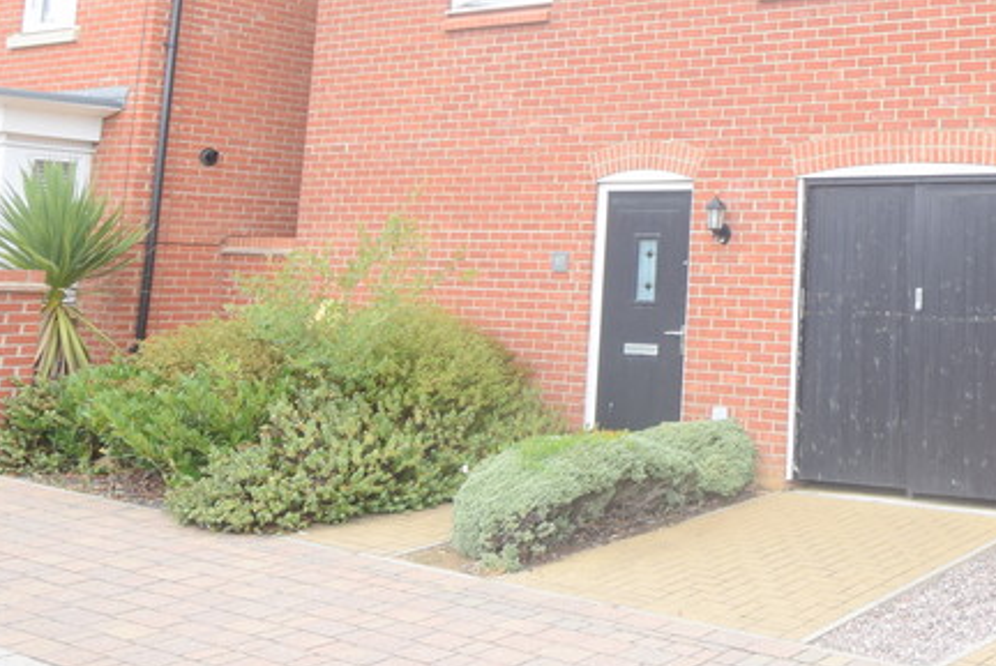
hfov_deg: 38.7
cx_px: 948
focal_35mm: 46
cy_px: 81
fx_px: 1279
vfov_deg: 28.2
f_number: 6.3
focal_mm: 13
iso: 400
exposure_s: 1/160
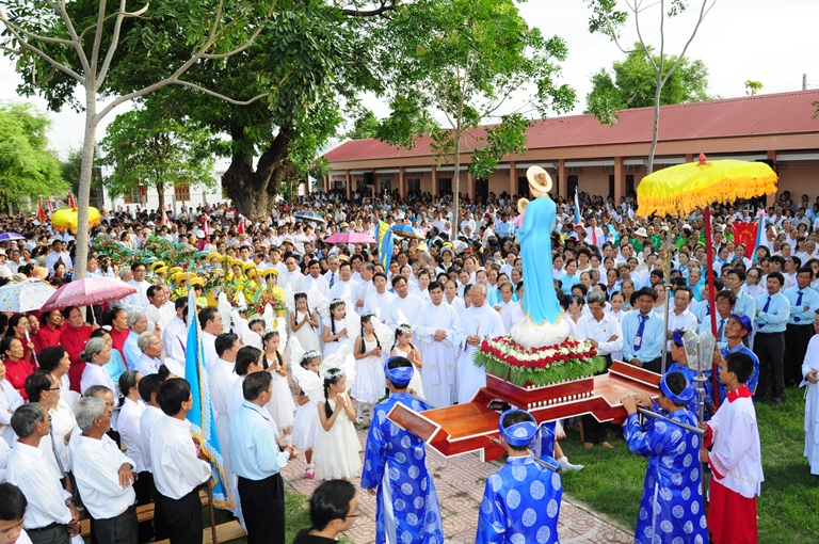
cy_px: 272
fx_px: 750
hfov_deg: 57.3
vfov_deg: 39.9
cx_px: 410
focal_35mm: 33
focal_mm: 22
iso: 200
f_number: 10
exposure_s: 1/60
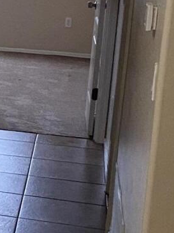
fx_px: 958
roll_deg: -1.6
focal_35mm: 143
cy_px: 74
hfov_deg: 9.1
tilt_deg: -9.5
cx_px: -273
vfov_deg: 13.8
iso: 250
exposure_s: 1/60
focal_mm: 4.25
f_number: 1.8
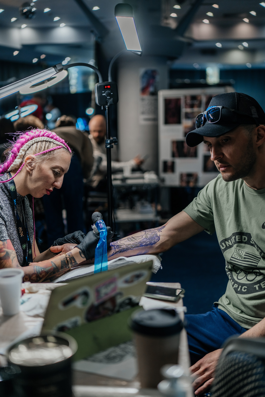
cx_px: 132
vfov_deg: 43.6
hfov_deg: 29.9
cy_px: 198
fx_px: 497
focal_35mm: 45
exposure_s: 1/250
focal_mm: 45
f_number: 1.8
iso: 250
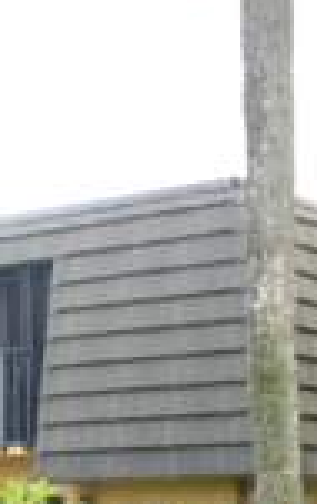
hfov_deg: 10.0
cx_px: -347
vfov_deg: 17.0
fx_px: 1665
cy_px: 459
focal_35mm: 121
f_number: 3.5
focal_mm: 6.3
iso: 125
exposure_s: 1/320
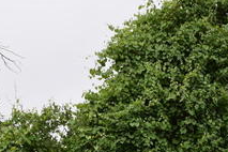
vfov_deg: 12.8
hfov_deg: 19.3
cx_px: 163
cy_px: 167
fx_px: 668
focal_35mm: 105
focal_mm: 25
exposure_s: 1/200
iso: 400
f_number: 10
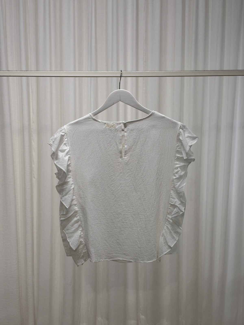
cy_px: 162
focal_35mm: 48
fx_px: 451
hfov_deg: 30.3
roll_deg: -0.5
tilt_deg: -6.4
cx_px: 122
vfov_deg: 39.7
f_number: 1.8
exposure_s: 1/151
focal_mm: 6.93
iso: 50
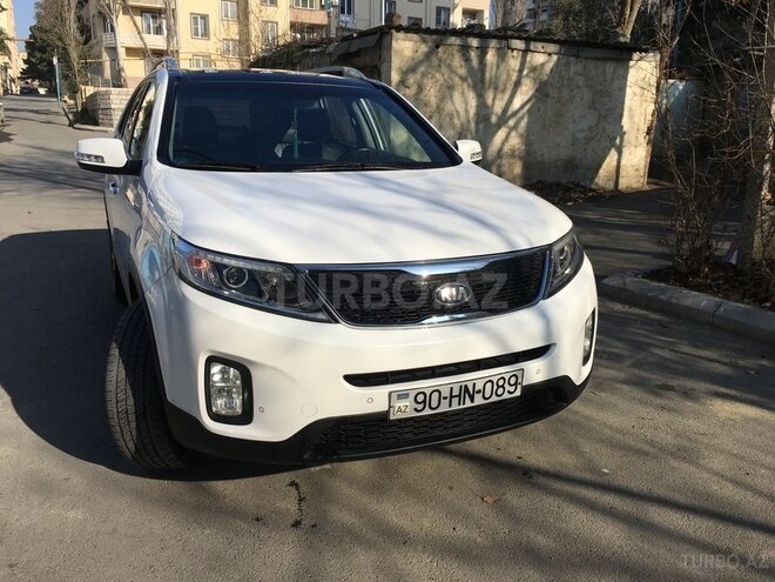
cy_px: 291
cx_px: 388
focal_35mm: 29
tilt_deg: -14.4
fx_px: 649
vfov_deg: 48.2
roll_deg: -1.0
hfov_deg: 61.7
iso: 25
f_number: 2.2
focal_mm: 4.15
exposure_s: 1/2198
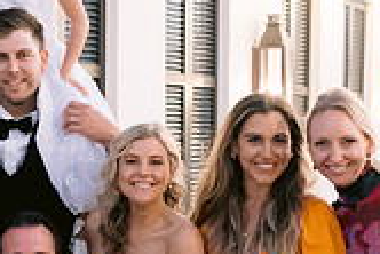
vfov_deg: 11.2
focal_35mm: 122
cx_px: 76
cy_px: 237
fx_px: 1289
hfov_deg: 16.6
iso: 3200
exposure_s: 1/125
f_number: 3.2
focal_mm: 35
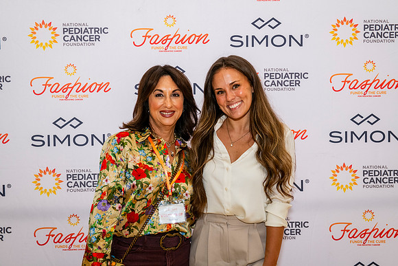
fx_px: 641
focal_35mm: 58
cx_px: 199
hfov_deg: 34.5
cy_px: 133
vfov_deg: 23.4
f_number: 11
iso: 1250
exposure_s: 1/125
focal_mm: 58
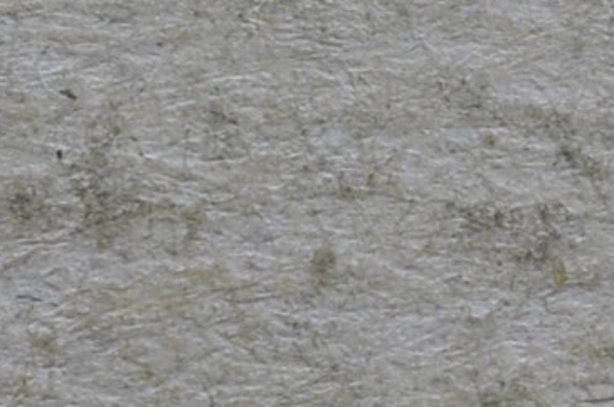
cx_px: 1837
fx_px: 9473
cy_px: 365
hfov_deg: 3.6
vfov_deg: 2.5
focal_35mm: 556
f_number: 14
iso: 400
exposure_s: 1/250
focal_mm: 55
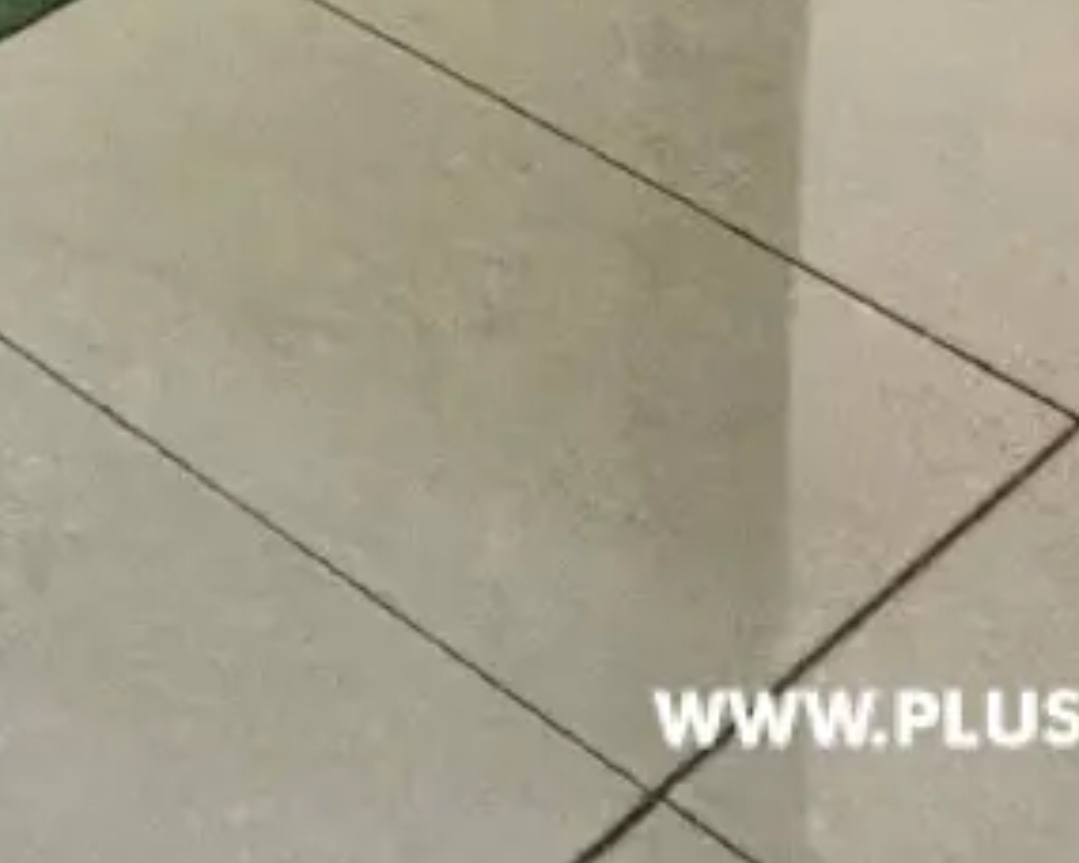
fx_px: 2938
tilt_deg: -4.6
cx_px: -1897
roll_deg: +2.1
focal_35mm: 92
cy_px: -1851
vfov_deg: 10.5
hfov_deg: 12.5
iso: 250
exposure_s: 1/120
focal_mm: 2.22
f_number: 2.2
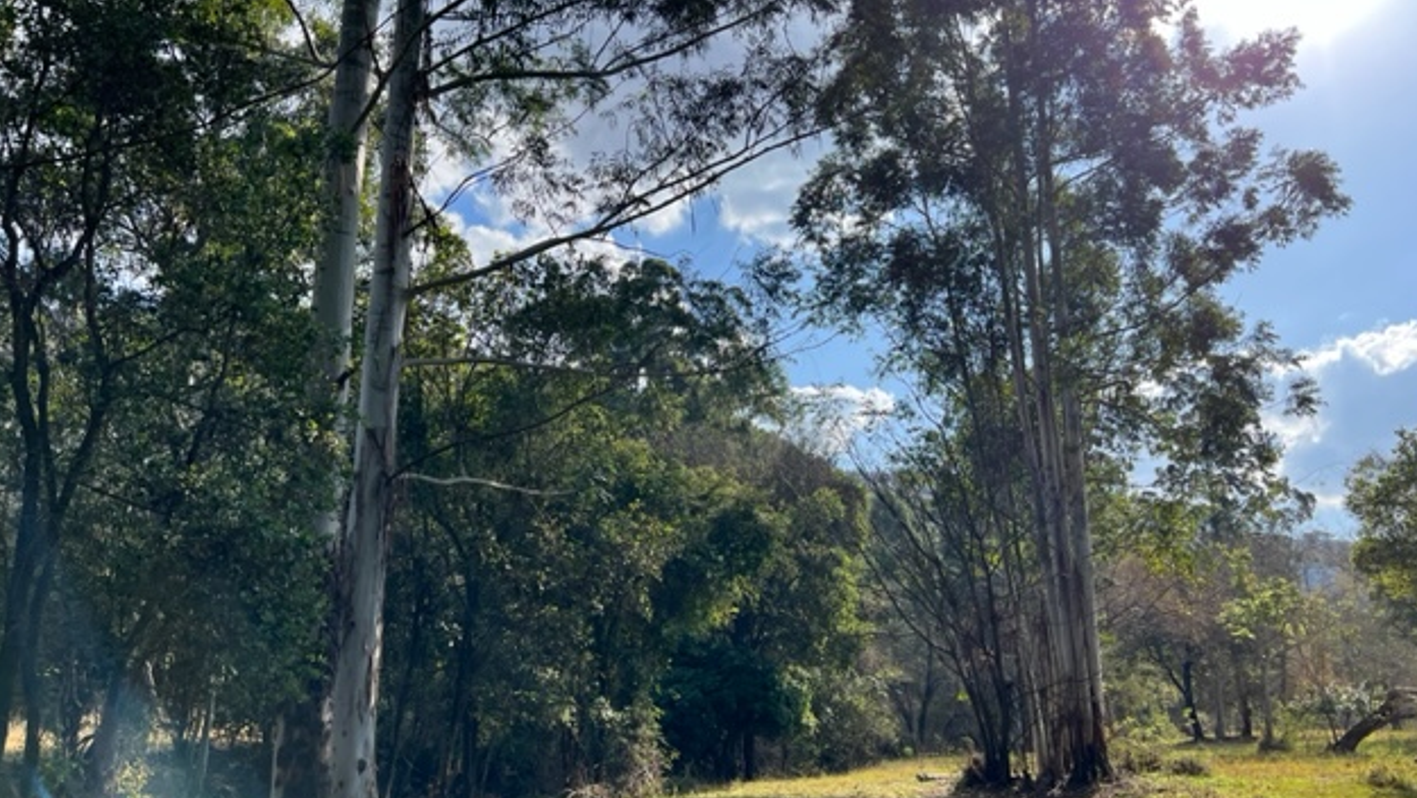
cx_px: 719
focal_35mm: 29
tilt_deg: +14.5
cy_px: 431
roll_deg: +1.2
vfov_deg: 40.2
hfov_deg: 66.0
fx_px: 1090
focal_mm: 5.7
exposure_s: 1/2841
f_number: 1.5
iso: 50
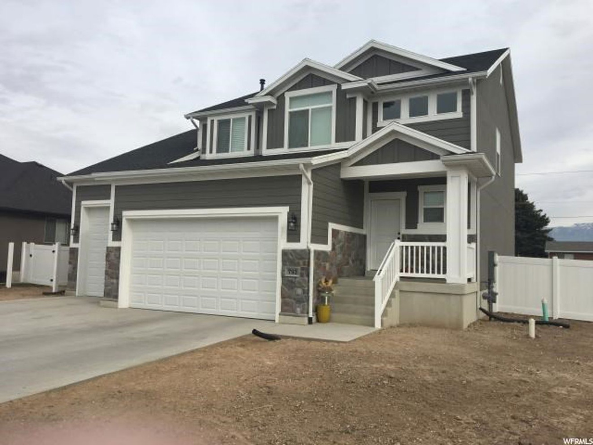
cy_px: 222
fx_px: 497
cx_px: 296
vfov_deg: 48.2
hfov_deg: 61.7
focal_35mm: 29
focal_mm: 4.15
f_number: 2.2
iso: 25
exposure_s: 1/1637
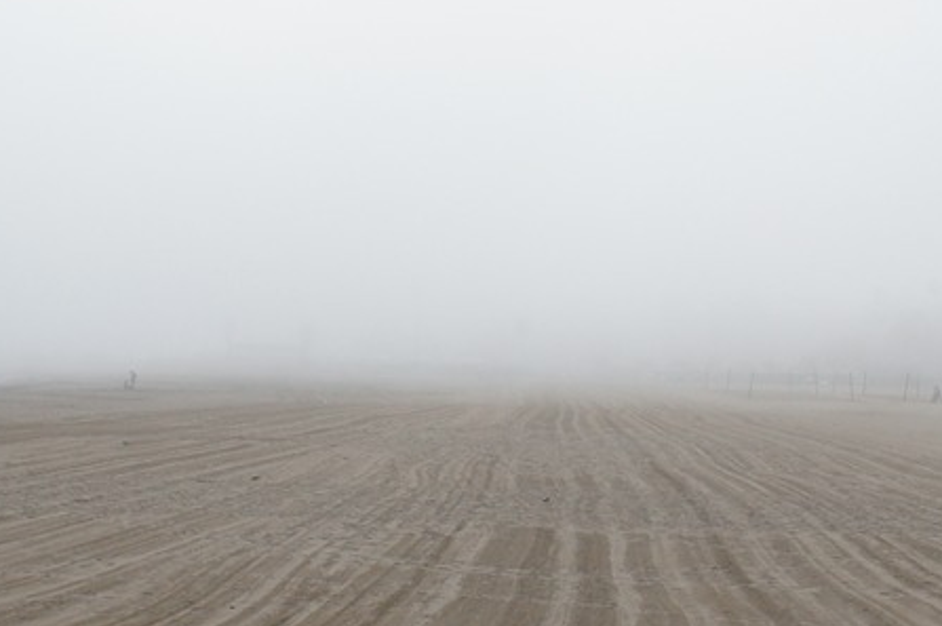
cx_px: 512
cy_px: 347
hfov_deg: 23.7
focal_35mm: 86
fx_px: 2248
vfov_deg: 15.8
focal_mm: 16
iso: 200
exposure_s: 1/640
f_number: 8
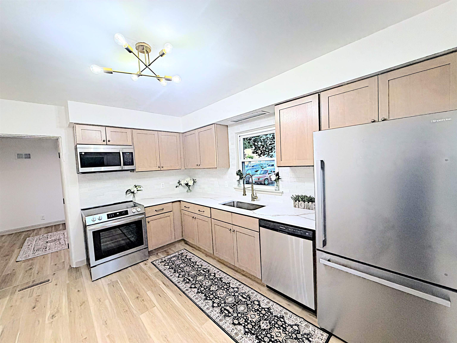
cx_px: 228
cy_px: 172
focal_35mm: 14
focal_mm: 2.22
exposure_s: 1/120
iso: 250
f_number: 2.2
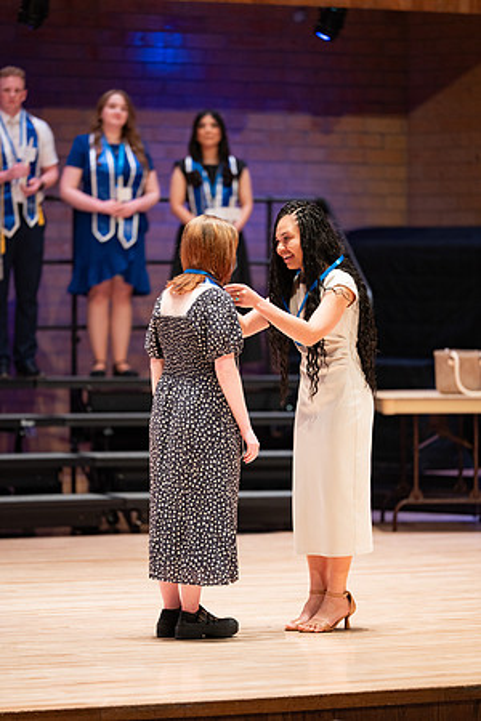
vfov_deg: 10.3
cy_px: 360
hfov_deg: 6.9
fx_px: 4008
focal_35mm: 200
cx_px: 240
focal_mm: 200
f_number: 2.8
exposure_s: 1/200
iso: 1000
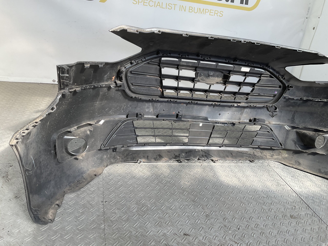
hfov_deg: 61.7
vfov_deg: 48.2
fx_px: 275
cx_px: 164
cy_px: 123
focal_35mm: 29
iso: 16
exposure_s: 1/233
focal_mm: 3
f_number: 1.8
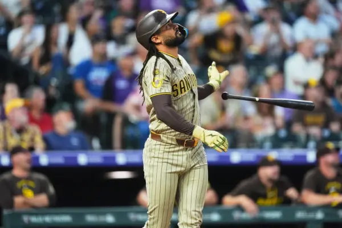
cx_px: 171
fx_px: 5700
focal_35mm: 600
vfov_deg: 2.3
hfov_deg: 3.4
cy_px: 114
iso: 5000
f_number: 4
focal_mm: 600
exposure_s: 1/1600
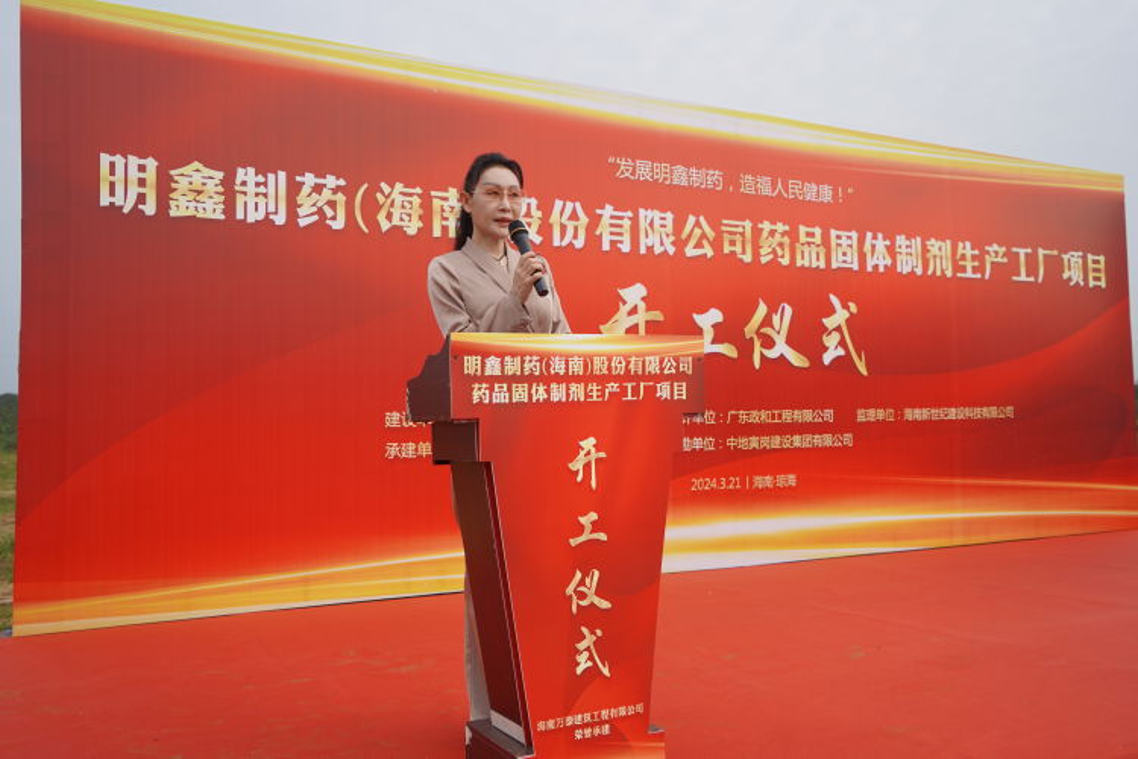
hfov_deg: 60.3
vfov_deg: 42.3
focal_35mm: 31
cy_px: 380
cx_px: 569
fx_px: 980
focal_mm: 31
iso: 100
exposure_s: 1/500
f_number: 4.5
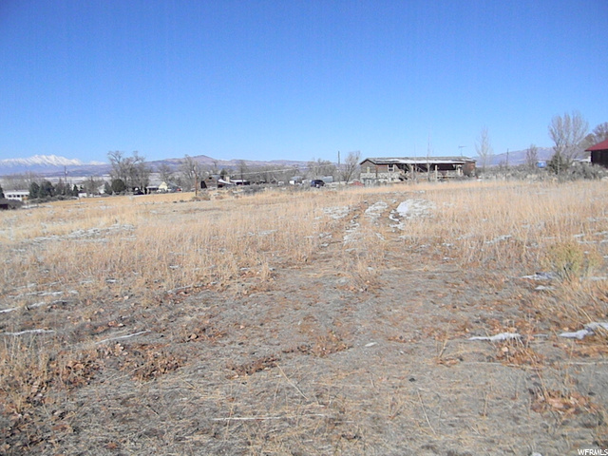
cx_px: 304
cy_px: 228
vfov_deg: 51.4
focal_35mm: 27
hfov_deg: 65.3
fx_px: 474
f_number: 7
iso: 640
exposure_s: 1/2273
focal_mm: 5
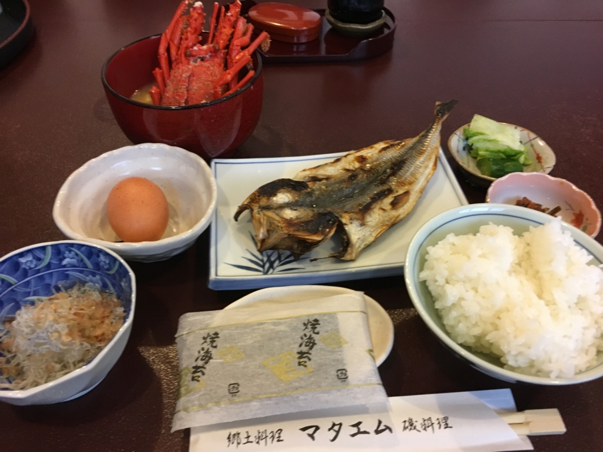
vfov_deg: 48.2
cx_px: 302
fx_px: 505
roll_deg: +0.4
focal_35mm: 29
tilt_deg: -44.3
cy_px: 226
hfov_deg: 61.7
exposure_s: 1/17
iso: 200
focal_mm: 4.15
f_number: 2.2
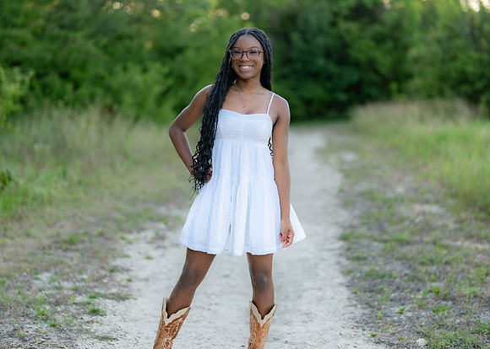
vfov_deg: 22.1
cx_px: 253
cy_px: 137
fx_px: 896
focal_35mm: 64
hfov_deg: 30.6
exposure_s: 1/800
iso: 100
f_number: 1.2
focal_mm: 50
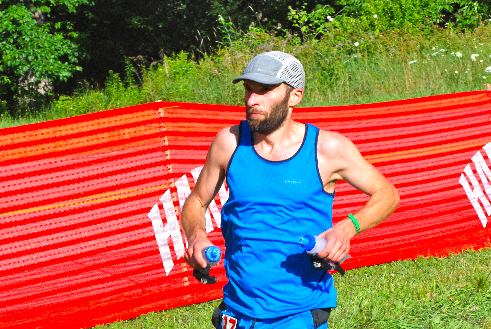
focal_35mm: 129
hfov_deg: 15.9
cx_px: 246
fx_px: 1762
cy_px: 164
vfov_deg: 10.7
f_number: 13
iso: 500
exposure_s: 1/500
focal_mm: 86
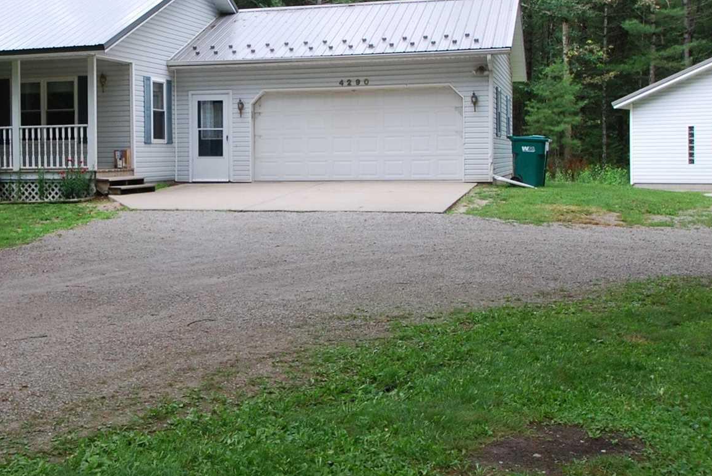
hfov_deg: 40.3
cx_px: 206
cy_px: 177
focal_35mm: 48
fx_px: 950
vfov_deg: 28.0
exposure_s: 1/125
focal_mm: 12
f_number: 5.6
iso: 125
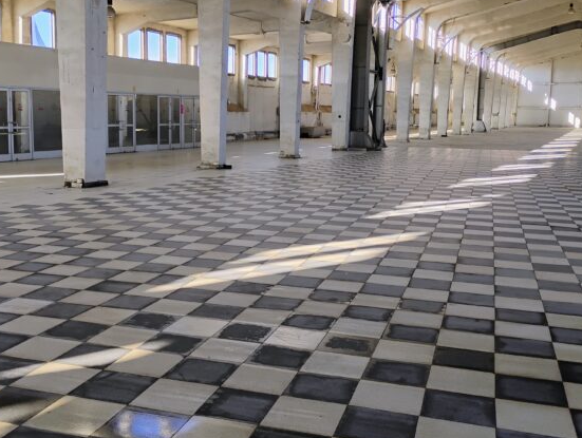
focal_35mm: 39
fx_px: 657
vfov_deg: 36.9
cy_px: 196
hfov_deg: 47.8
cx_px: 273
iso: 108
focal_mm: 4.26
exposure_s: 1/100
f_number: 1.8
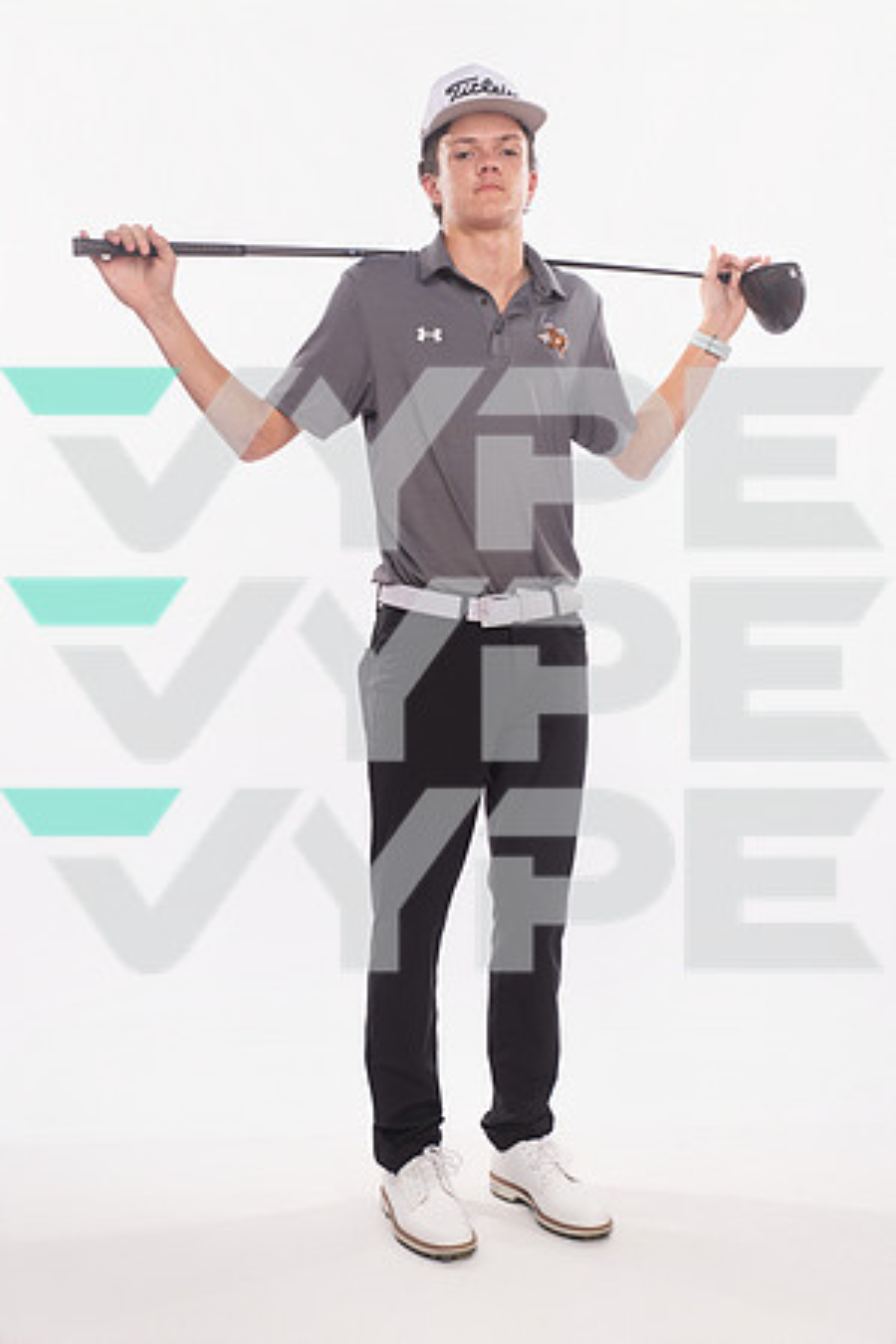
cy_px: 672
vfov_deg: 42.7
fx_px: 1717
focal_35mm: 46
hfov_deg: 29.2
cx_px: 448
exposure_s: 1/320
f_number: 5.6
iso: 250
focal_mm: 46
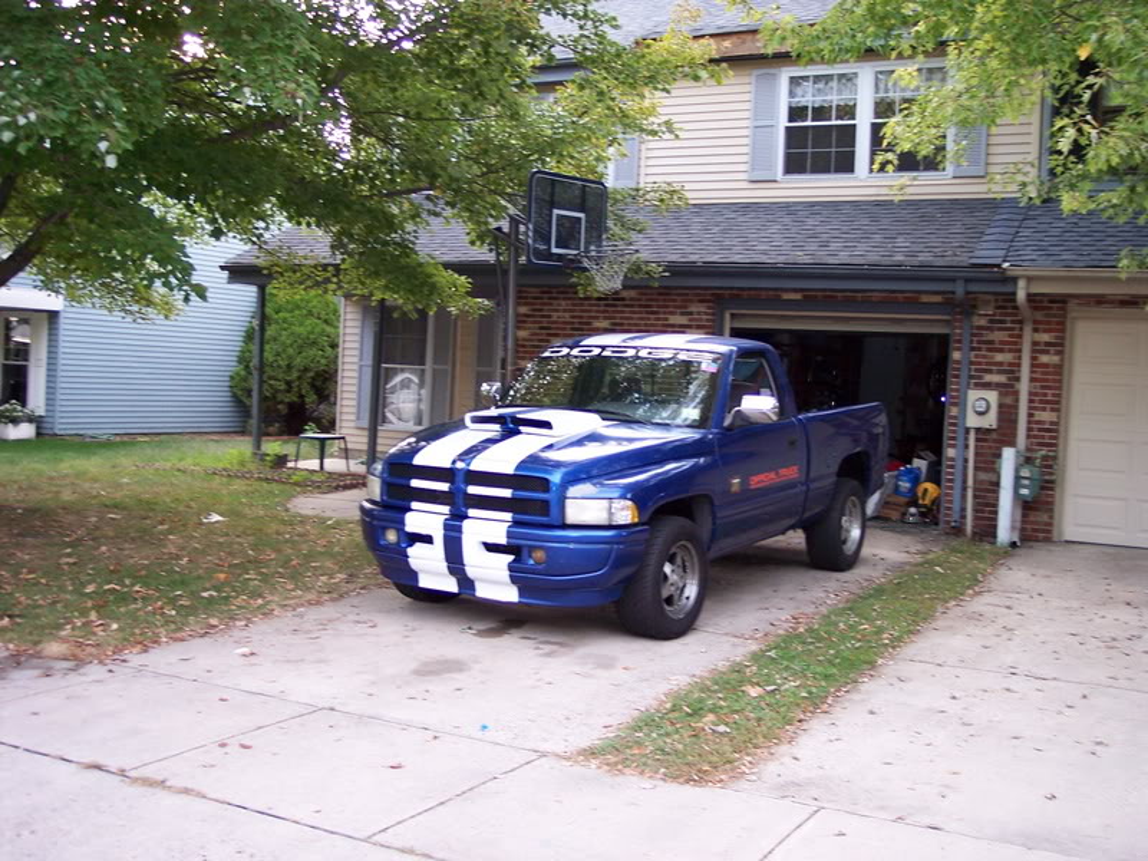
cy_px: 430
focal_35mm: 39
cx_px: 574
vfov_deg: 36.8
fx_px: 1293
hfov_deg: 47.9
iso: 140
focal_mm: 8
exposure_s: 1/90
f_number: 2.8
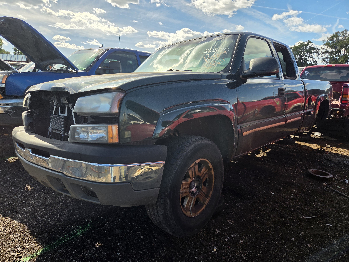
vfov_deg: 58.9
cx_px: 174
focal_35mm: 23
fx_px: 232
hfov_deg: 73.9
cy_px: 131
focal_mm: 5.4
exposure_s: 1/3788
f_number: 1.8
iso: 80
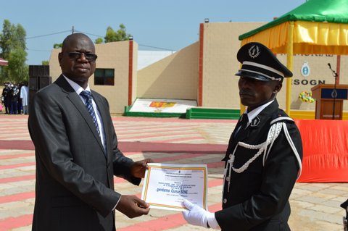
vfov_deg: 26.4
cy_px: 116
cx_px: 174
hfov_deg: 38.9
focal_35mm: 51
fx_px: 492
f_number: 10
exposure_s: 1/400
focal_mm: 34
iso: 100
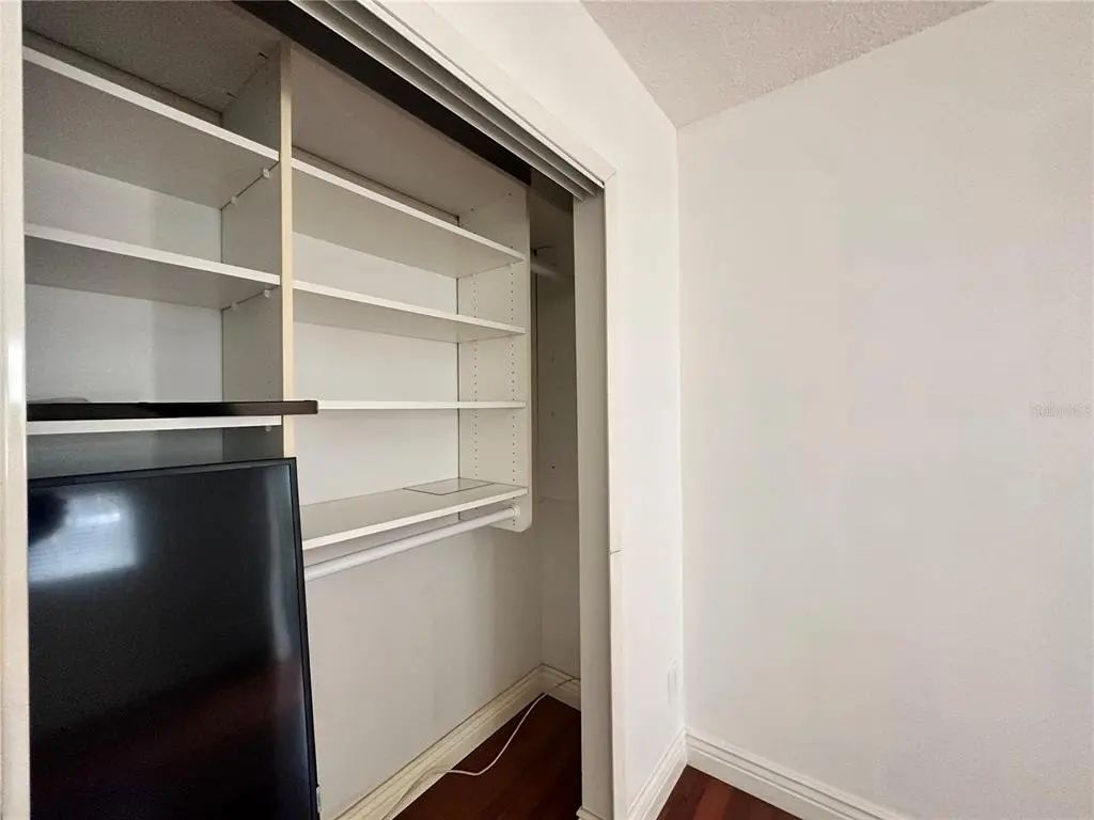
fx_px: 442
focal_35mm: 14
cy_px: 410
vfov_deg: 85.7
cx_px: 547
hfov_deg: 102.1
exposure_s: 1/60
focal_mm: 2.22
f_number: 2.2
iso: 400
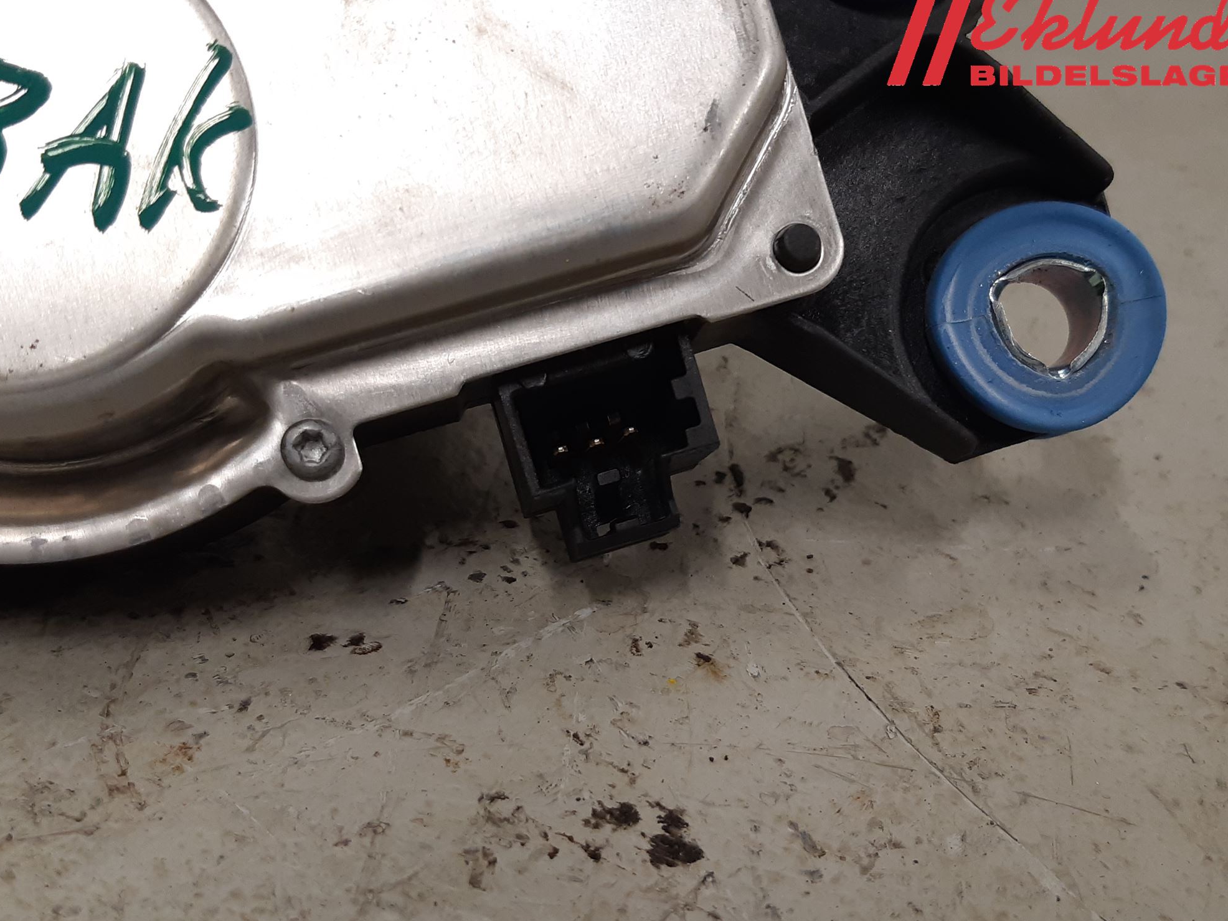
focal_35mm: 27
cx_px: 631
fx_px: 958
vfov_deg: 51.4
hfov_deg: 65.3
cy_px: 458
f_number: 1.7
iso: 80
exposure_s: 1/50
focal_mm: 3.93
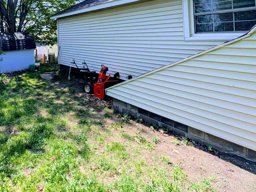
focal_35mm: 20
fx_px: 148
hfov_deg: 74.1
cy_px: 32
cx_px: 55
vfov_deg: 59.4
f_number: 1.7
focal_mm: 2.02
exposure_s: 1/4184
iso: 57
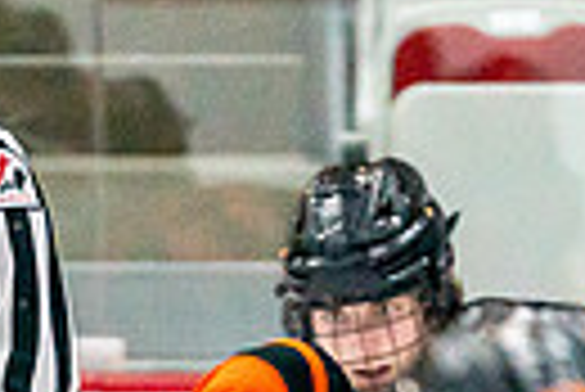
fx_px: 20644
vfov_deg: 1.1
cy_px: 1159
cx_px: -214
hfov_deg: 1.6
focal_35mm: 1269
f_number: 2.8
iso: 3200
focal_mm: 200
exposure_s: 1/1250
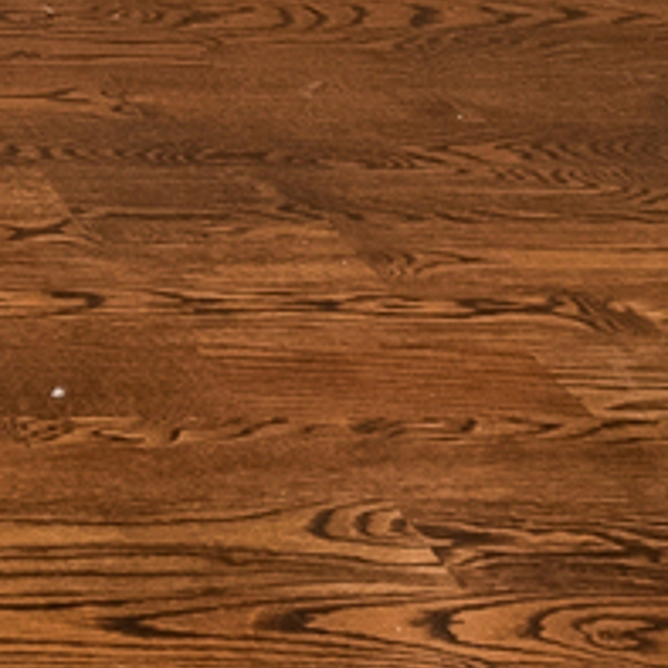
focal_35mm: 84
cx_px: -768
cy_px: -997
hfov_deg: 15.3
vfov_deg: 13.7
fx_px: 1834
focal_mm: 12
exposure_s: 1/50
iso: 400
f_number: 8
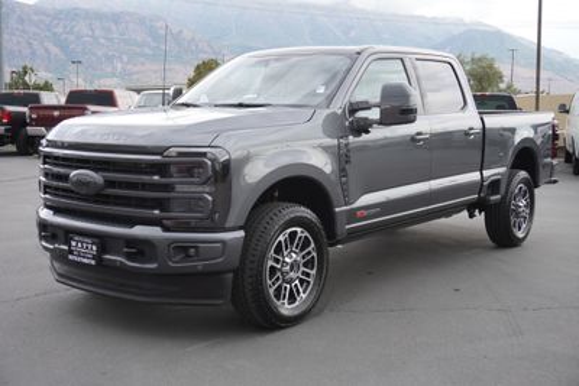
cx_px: 290
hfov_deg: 44.9
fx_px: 700
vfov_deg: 30.9
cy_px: 193
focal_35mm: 44
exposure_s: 1/80
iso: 100
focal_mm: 29
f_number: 5.6
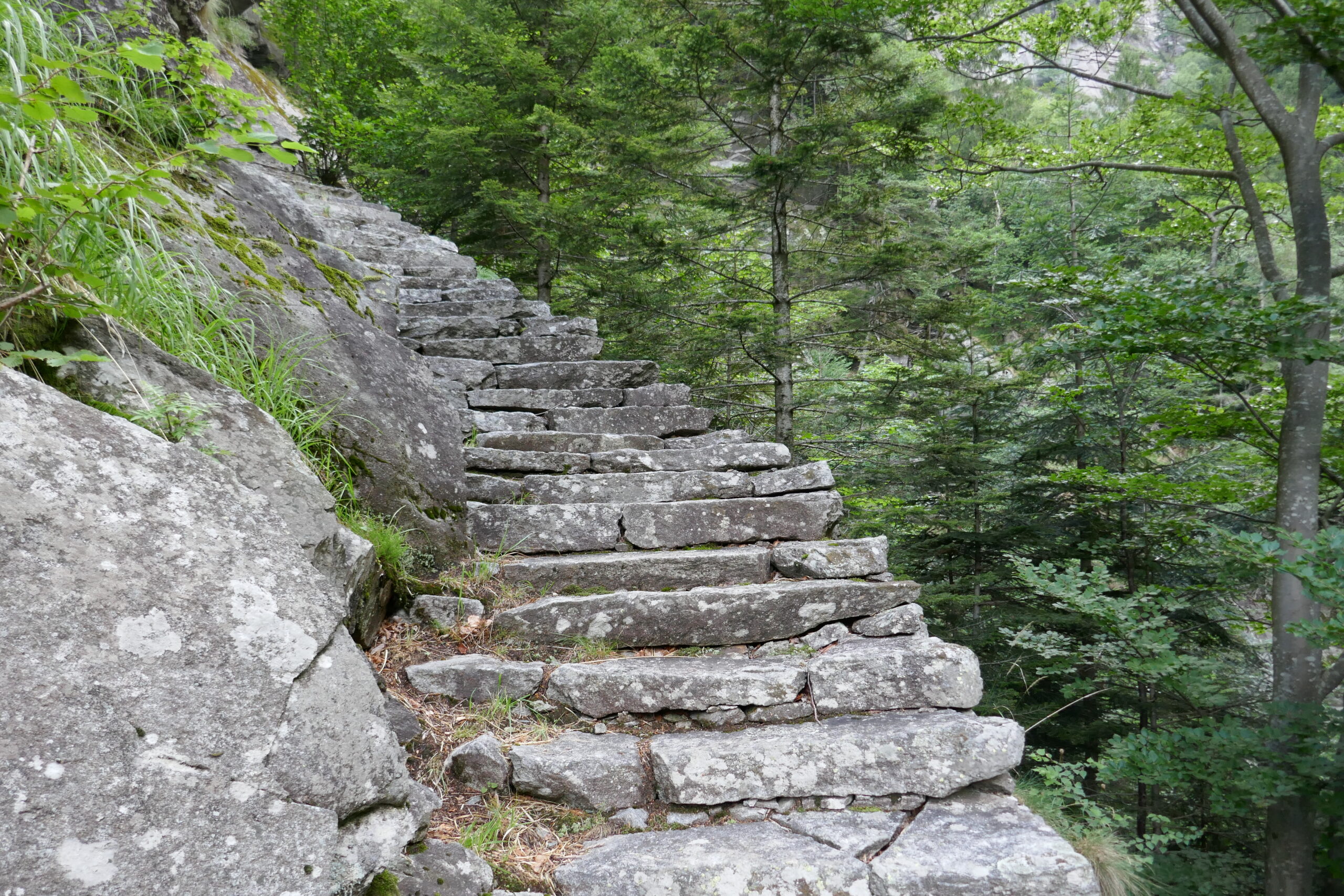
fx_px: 933
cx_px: 672
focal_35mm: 25
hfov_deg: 71.5
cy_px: 448
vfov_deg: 51.3
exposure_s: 1/60
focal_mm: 9.1
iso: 400
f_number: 2.8
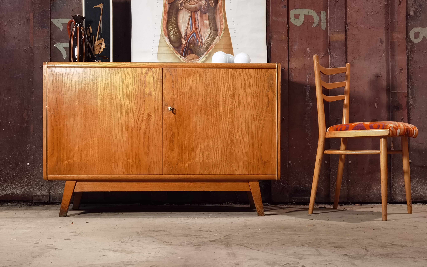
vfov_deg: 26.8
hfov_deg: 41.8
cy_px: 153
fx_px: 559
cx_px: 214
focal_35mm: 48
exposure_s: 1/50
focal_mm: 6.71
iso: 160
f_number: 1.9
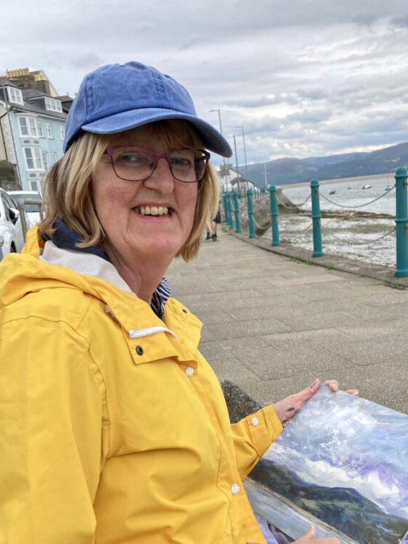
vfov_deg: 48.3
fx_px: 597
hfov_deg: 37.7
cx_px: 227
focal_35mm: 38
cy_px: 352
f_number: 1.8
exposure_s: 1/787
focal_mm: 3.99
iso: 20
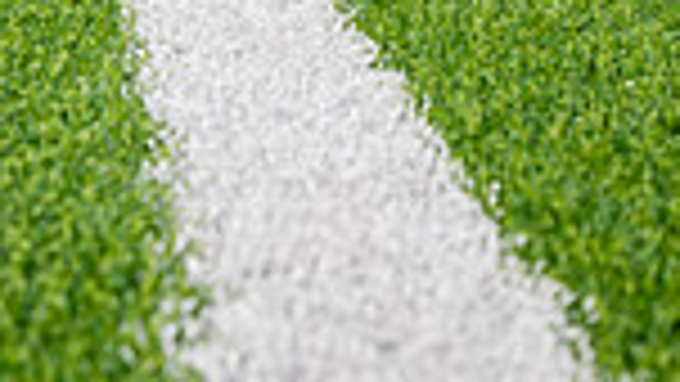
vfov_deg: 8.9
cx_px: 144
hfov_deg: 17.0
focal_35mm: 125
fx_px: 2254
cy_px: -512
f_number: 7.1
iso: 125
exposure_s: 1/320
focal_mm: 40
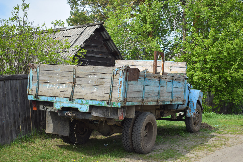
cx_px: 122
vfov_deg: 25.1
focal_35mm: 54
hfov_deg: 36.9
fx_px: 364
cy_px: 81
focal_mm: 36
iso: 100
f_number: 5.6
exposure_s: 1/320
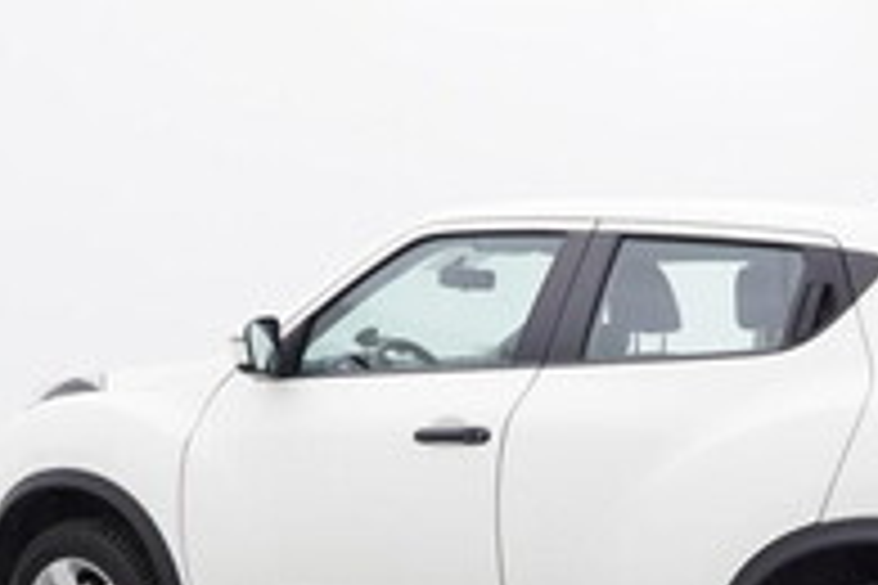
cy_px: 569
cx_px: 651
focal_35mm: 63
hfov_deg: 31.2
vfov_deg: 20.8
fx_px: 1546
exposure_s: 1/80
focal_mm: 15
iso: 200
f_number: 5
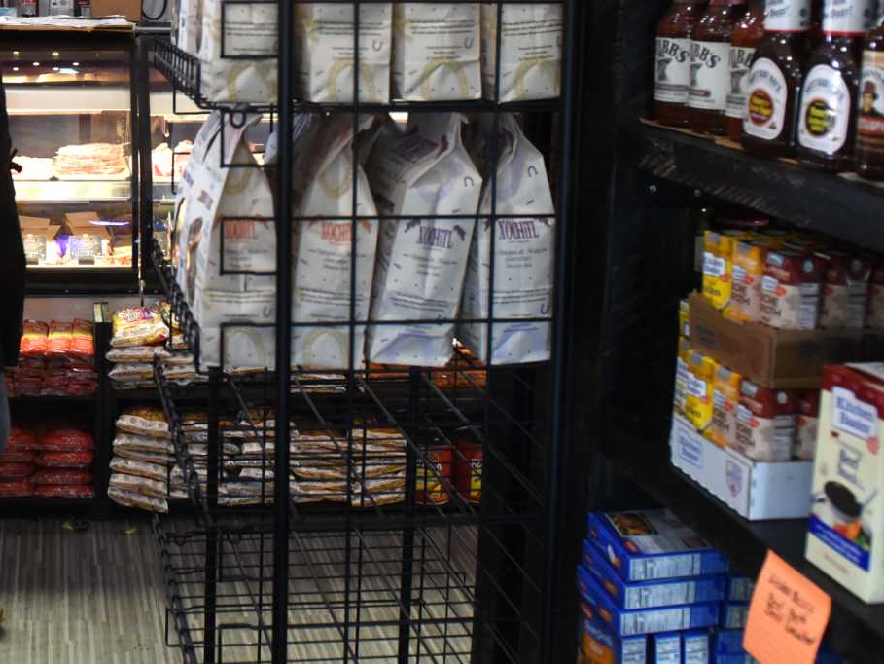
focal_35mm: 52
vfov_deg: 27.5
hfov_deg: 34.9
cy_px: 144
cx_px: 108
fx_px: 1328
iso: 2500
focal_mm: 24
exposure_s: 1/200
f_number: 4
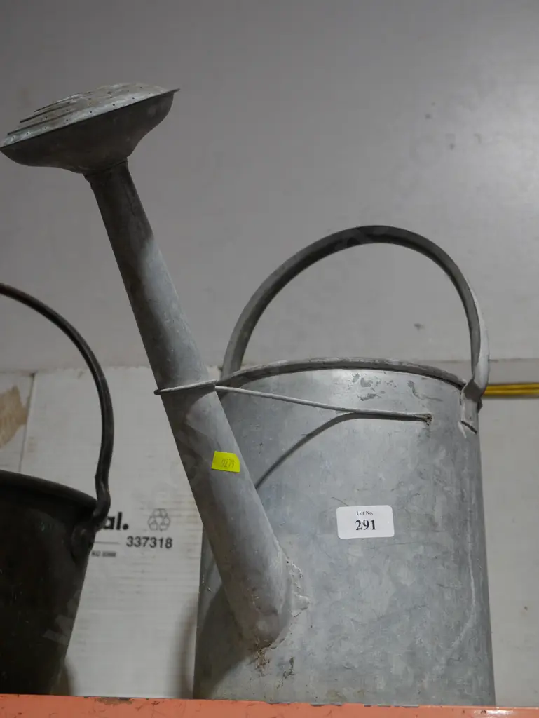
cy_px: 359
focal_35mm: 44
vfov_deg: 42.9
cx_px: 270
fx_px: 913
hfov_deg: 32.9
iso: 400
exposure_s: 1/60
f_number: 4.7
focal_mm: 22
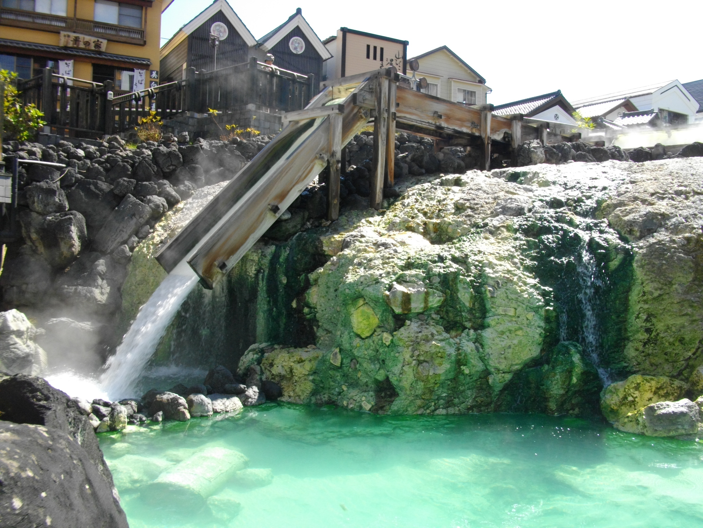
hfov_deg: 56.8
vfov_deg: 44.2
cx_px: 352
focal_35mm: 32
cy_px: 264
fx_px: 650
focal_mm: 5.7
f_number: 5.5
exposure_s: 1/160
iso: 100
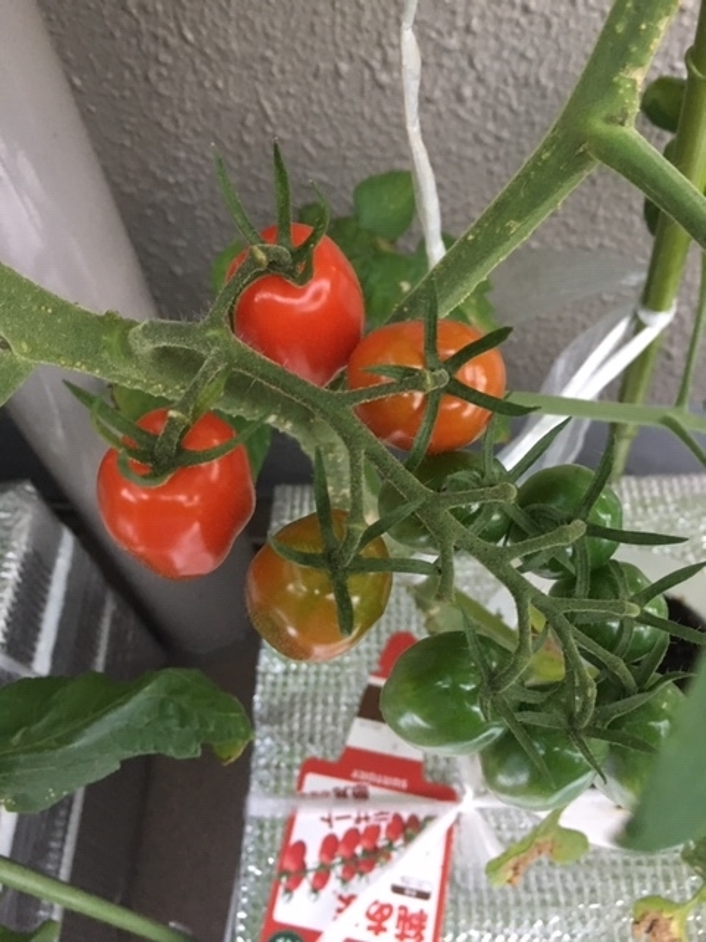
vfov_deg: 61.7
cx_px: 353
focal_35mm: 29
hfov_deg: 48.2
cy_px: 471
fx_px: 789
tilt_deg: -52.6
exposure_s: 1/20
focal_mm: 4.15
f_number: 2.2
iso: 200
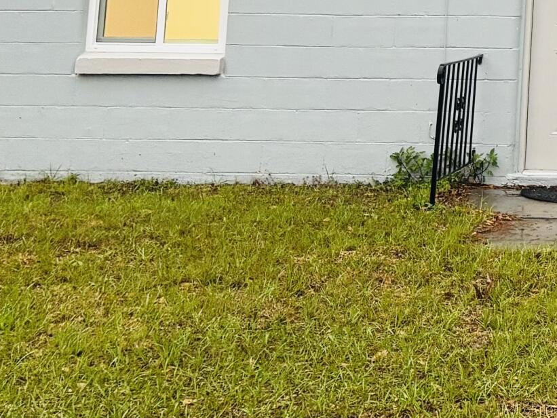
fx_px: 1529
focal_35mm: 95
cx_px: 817
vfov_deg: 14.4
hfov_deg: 18.5
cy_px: -236
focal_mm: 5.96
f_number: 1.6
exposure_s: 1/60
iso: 160
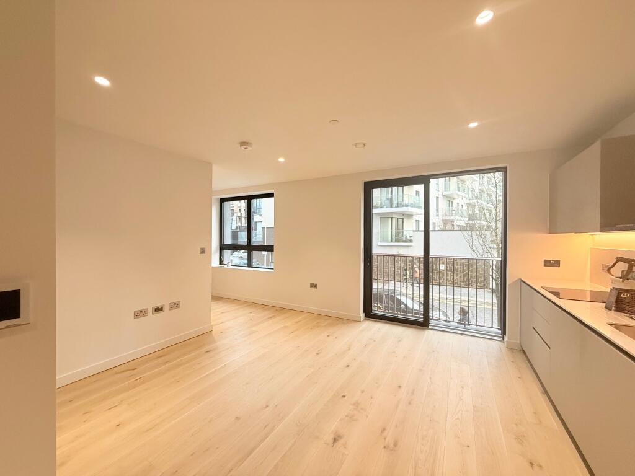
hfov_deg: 102.1
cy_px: 238
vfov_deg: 85.7
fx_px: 257
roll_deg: -0.1
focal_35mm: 14
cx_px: 318
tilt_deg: +0.8
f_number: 2.2
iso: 200
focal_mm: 2.22
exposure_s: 1/100
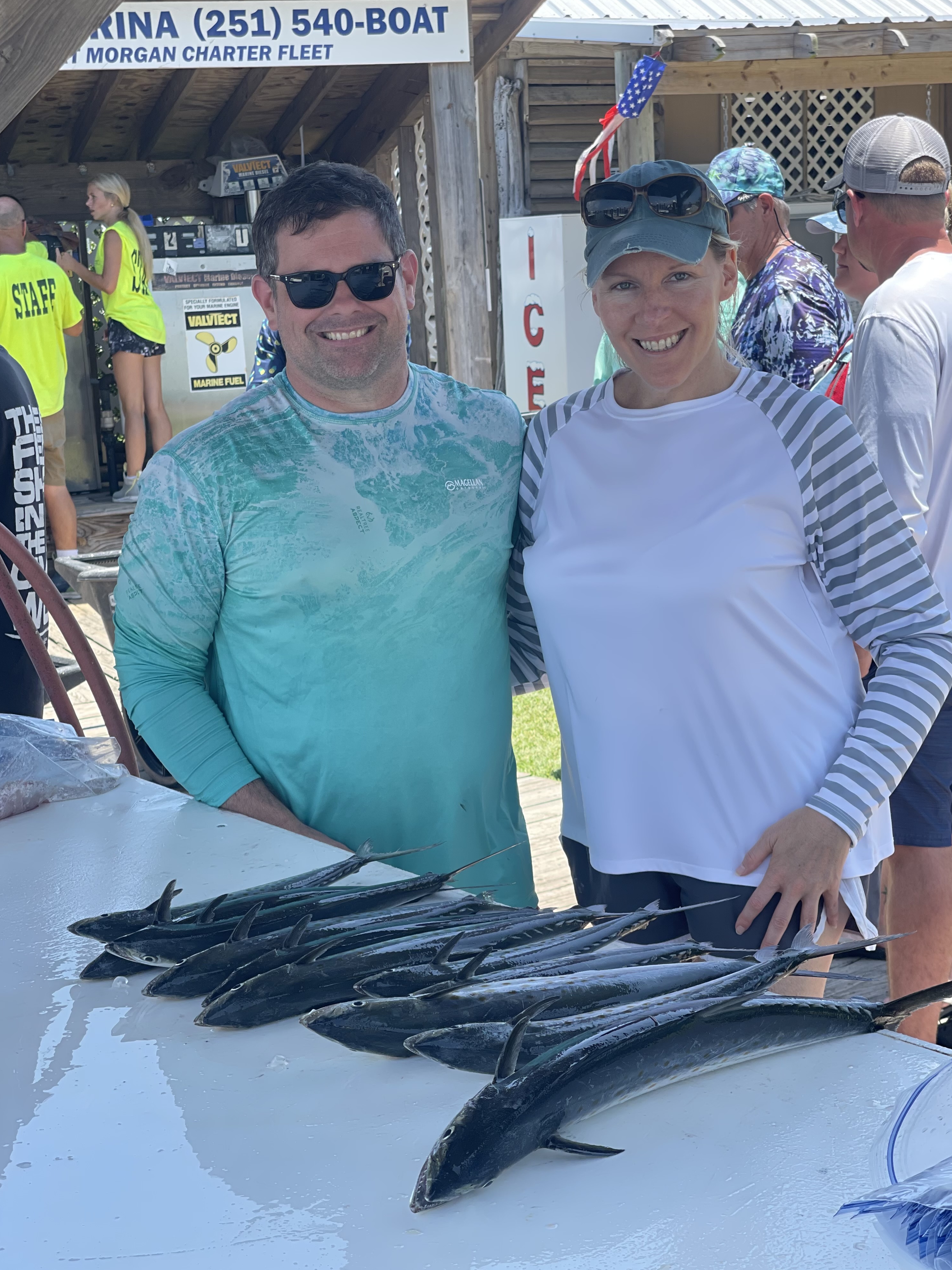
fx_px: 2384
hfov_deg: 22.6
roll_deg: +2.2
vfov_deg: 29.8
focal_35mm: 65
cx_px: 476
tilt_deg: -8.9
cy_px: 639
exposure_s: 1/345
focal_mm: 7.5
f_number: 2.2
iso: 32
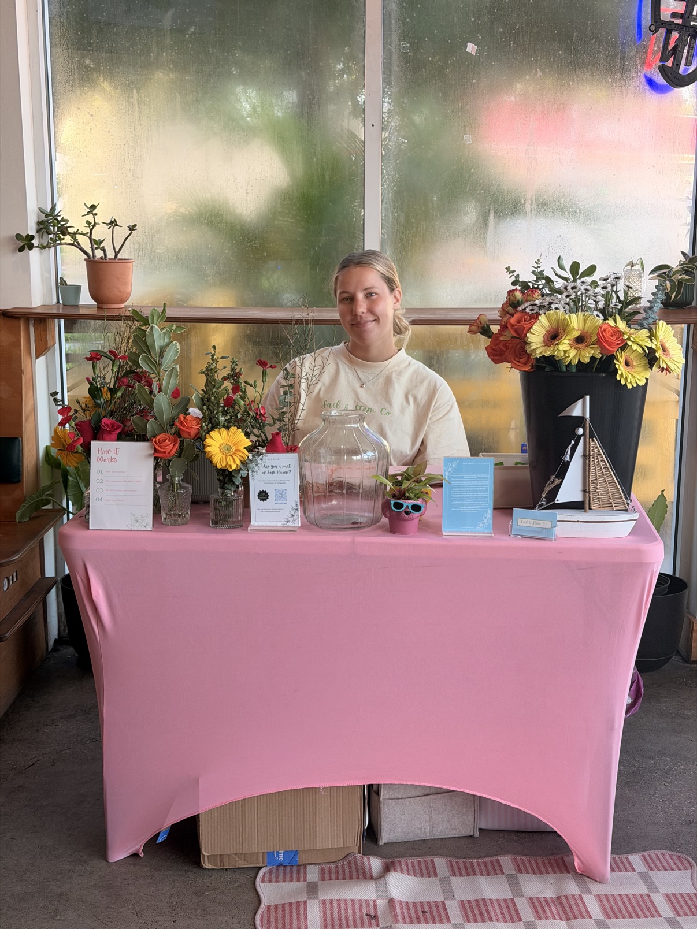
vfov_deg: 39.7
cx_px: 348
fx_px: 1289
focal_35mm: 48
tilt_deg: -11.9
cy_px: 464
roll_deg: -0.2
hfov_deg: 30.3
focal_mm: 6.76
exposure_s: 1/120
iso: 80
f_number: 1.78
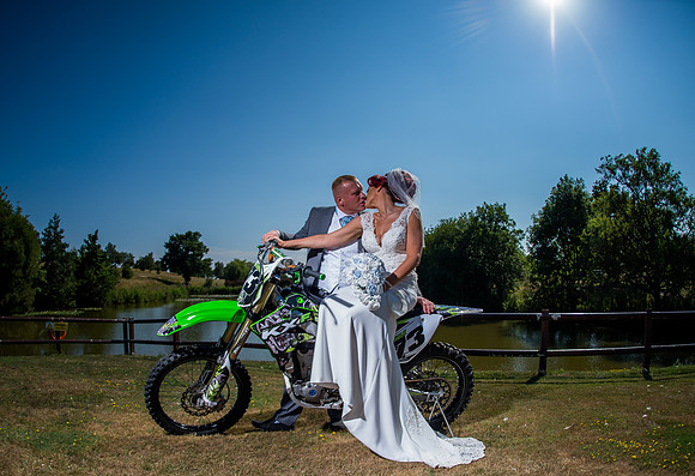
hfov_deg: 88.3
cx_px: 356
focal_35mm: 18
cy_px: 286
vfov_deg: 66.6
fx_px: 358
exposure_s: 1/6400
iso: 160
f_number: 2.8
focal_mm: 15
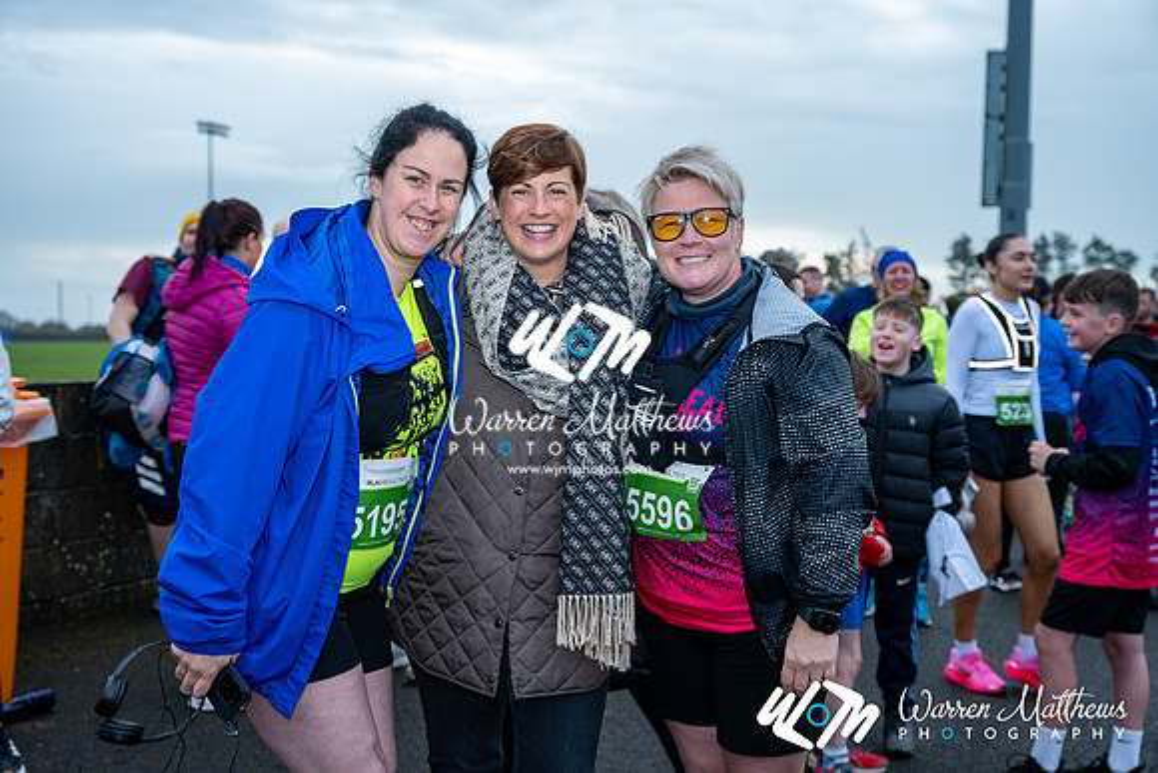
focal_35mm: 41
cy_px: 386
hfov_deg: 47.4
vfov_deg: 32.6
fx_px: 1319
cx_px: 579
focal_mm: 41
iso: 100
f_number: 4
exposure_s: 1/200
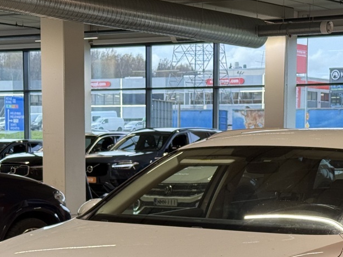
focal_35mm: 111
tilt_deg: -6.9
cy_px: 278
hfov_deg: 17.7
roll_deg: -0.7
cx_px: 224
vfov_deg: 13.1
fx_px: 1100
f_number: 1.78
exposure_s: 1/100
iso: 50
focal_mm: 6.76
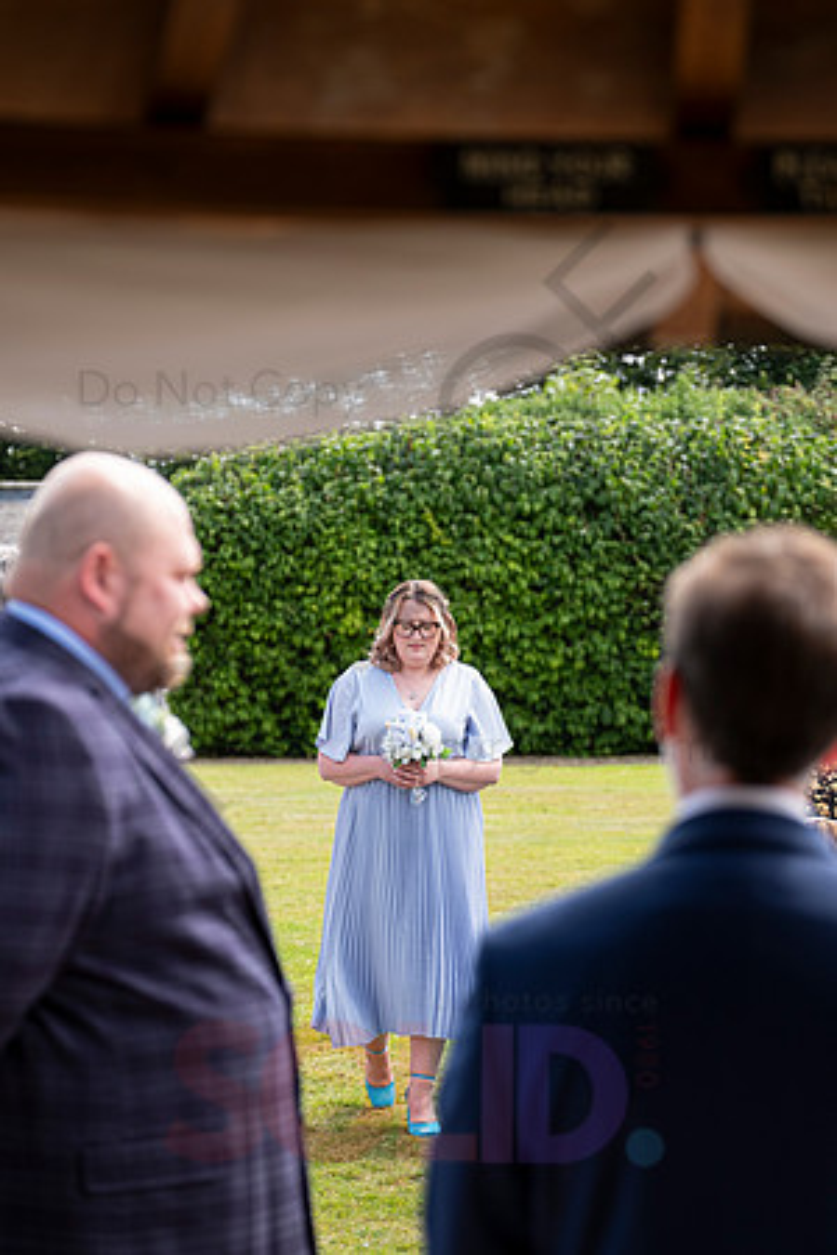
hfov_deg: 12.8
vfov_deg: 19.1
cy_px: 628
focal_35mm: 107
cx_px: 418
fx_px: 3731
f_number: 3.2
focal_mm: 71.5
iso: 200
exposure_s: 1/640
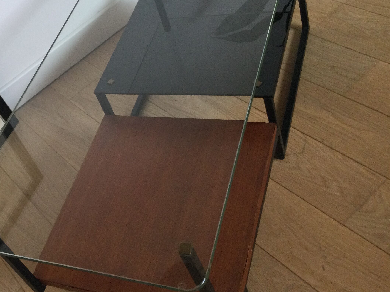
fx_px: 541
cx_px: 91
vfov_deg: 30.1
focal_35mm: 48
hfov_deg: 38.5
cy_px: 105
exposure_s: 1/33
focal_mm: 3.3
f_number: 2.4
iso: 50
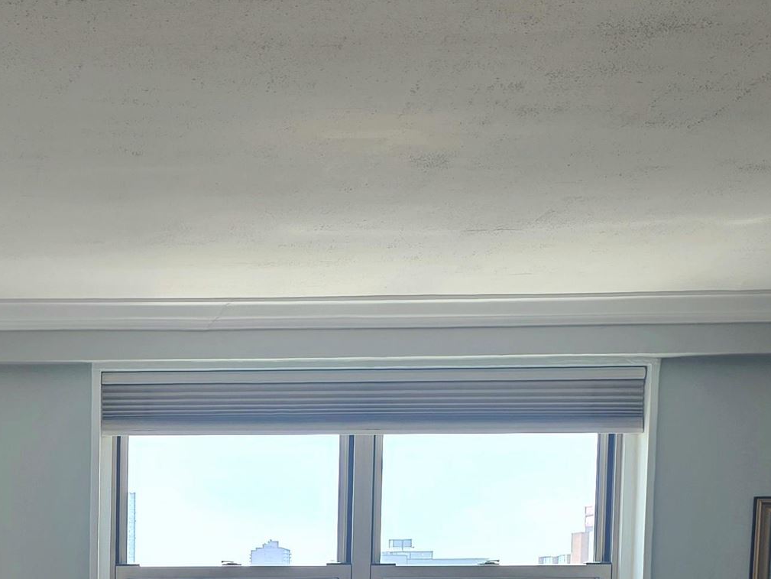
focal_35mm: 70
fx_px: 1559
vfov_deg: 19.6
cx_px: -17
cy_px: 720
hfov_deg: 26.2
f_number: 1.7
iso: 16
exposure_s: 1/120
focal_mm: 6.3
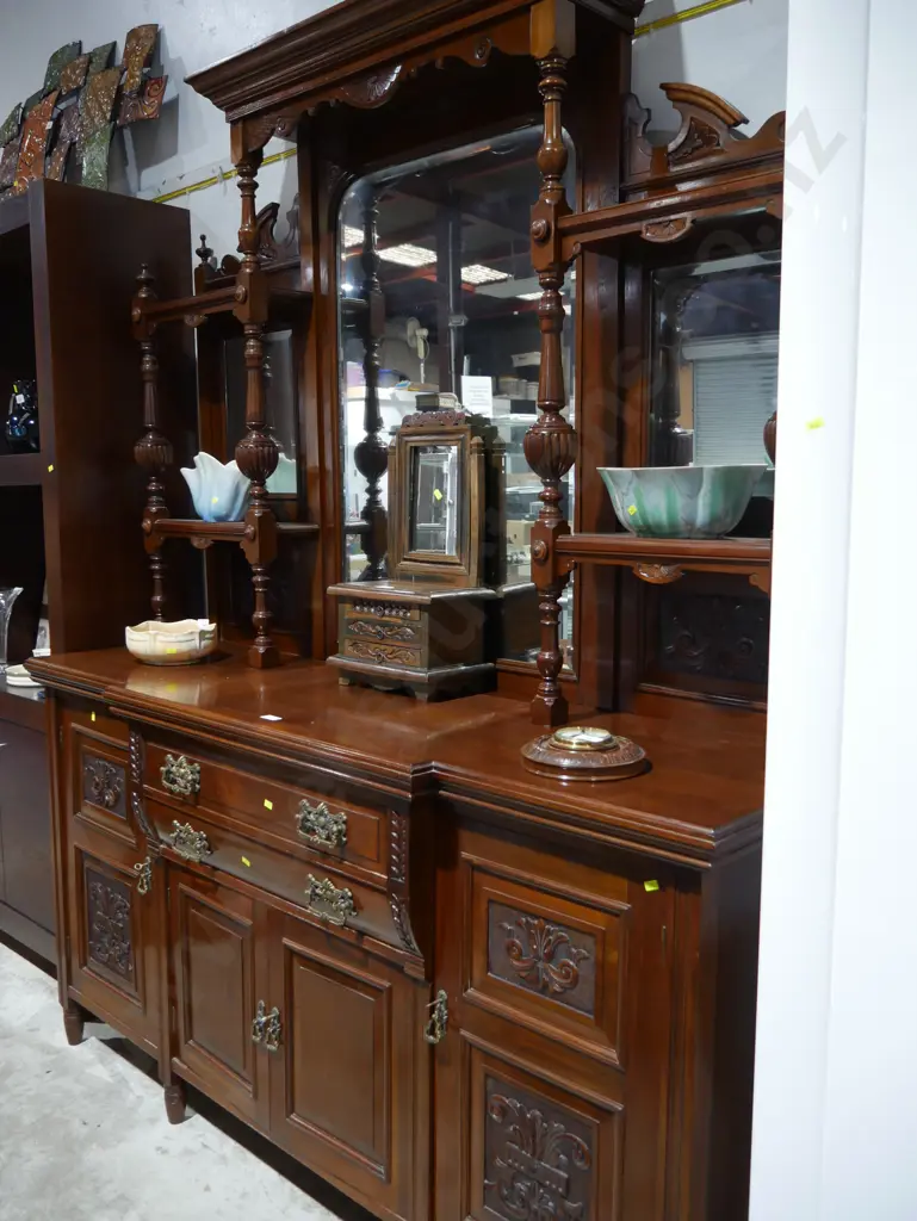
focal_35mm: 28
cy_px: 610
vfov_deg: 63.4
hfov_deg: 49.8
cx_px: 458
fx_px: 988
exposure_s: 1/60
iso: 640
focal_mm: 14
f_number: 3.5
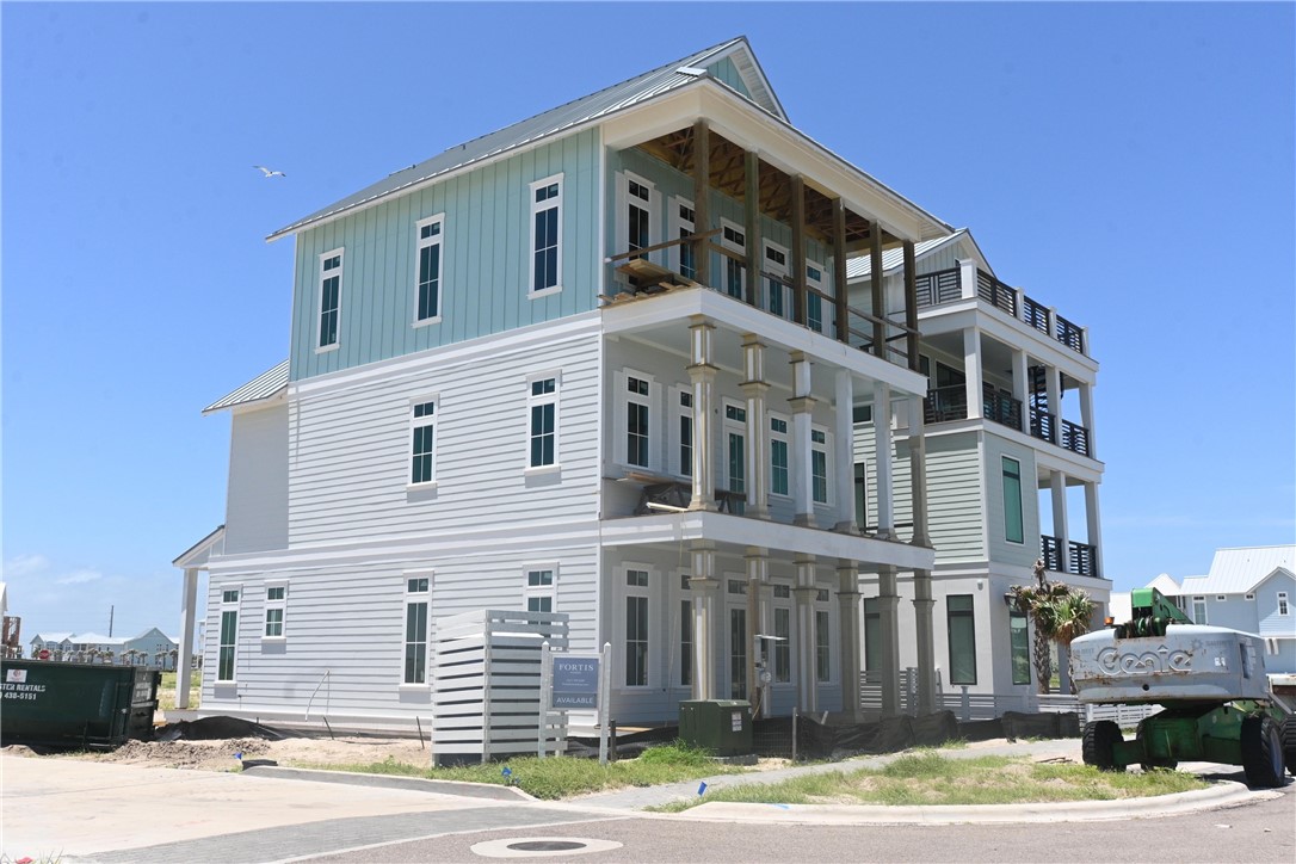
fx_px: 1188
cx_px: 648
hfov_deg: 57.2
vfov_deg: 40.0
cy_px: 432
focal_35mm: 33
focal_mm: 22
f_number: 11
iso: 280
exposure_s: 1/350
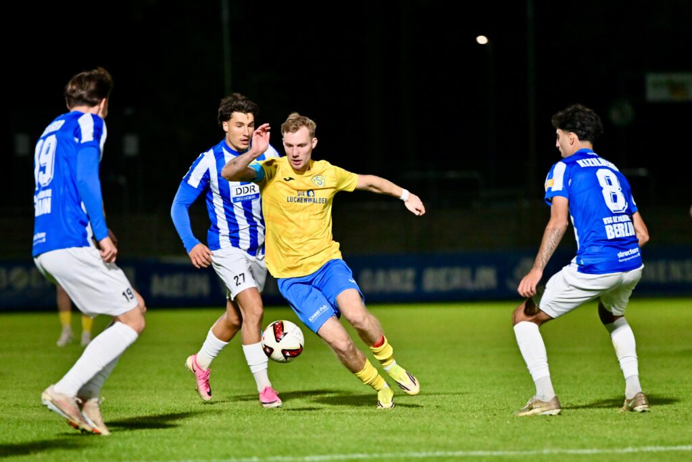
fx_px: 3845
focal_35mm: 200
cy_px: 231
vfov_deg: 6.9
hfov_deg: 10.3
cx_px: 346
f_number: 2.8
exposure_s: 1/1600
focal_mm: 200
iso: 3200
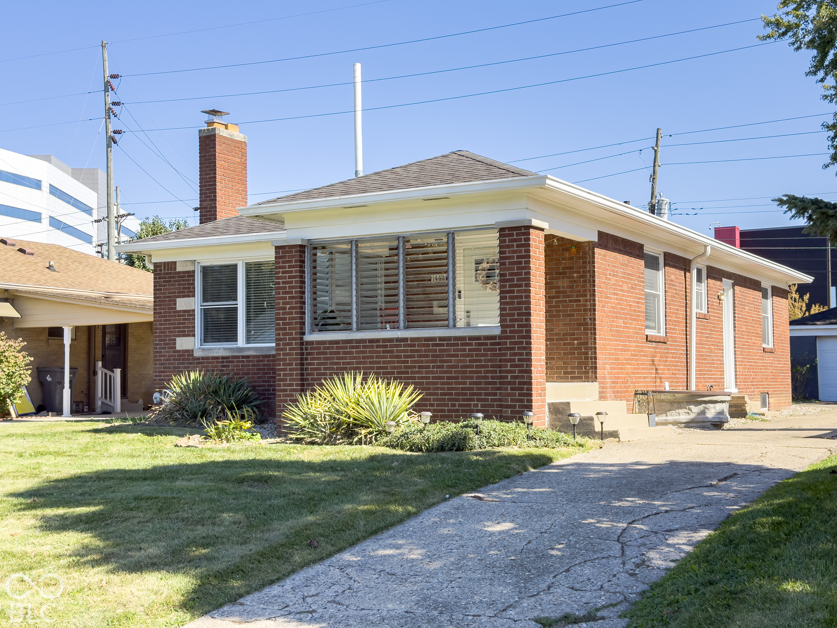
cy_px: 314
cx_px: 418
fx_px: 1161
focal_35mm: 48
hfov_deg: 39.7
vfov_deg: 30.3
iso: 64
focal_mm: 6.76
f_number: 1.8
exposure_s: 1/2900
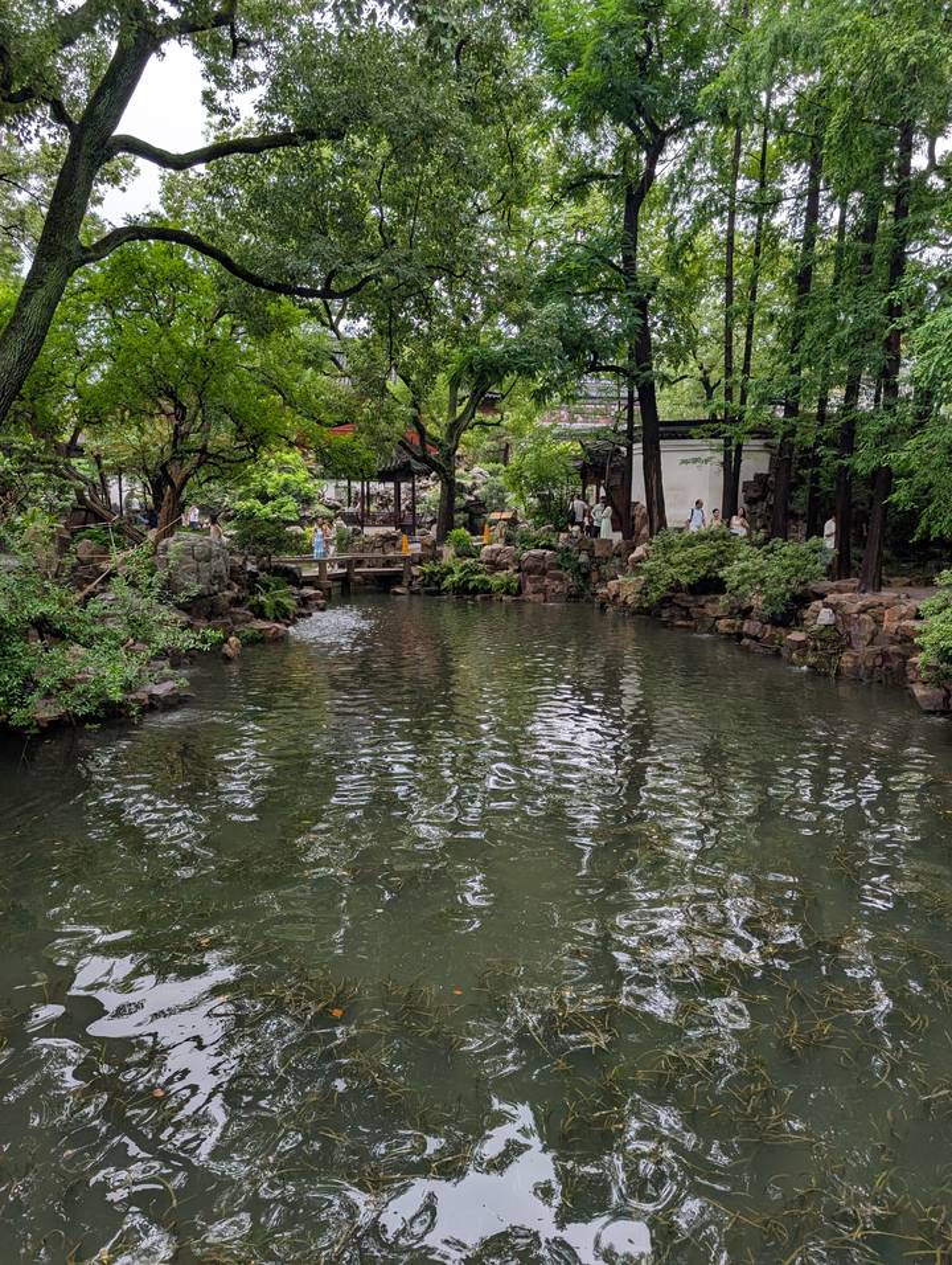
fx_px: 878
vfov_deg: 71.5
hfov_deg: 56.9
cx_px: 476
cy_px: 632
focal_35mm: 24
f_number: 1.68
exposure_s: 1/247
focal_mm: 6.9
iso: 23
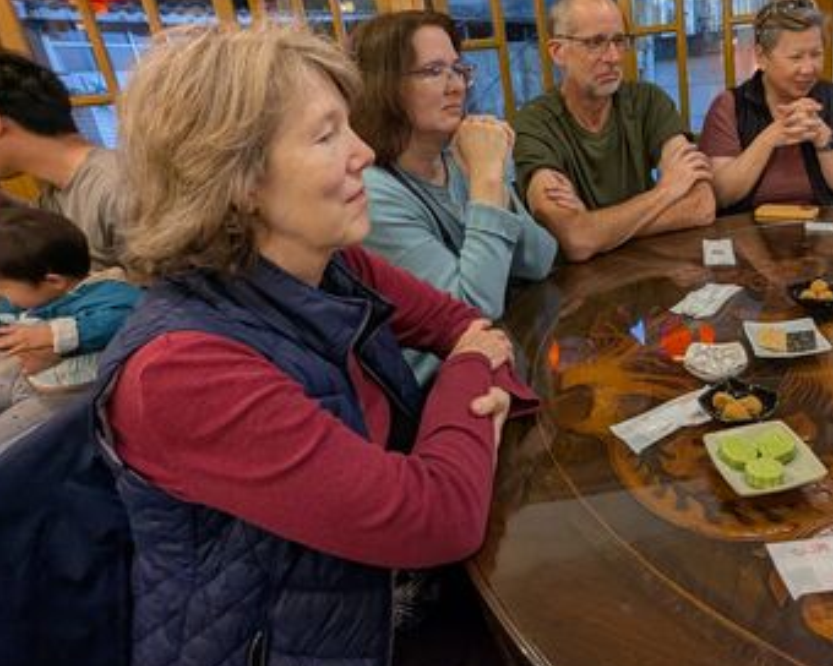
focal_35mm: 23
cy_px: 256
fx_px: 567
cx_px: 583
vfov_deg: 60.2
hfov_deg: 69.6
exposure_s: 1/60
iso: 138
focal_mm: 2.35
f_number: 2.2
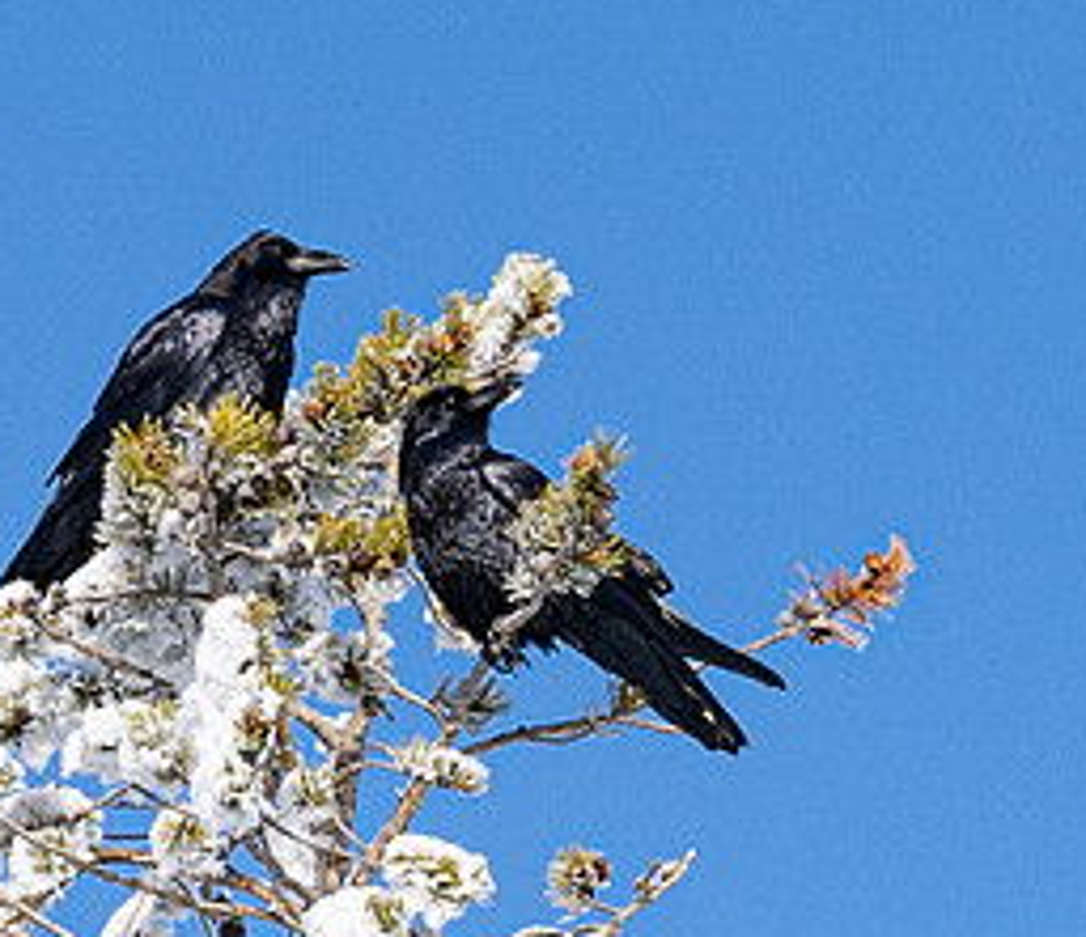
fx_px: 19098
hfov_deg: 3.2
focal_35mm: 576
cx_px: 1580
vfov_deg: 2.8
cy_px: 584
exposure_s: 1/125
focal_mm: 70
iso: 320
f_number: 11
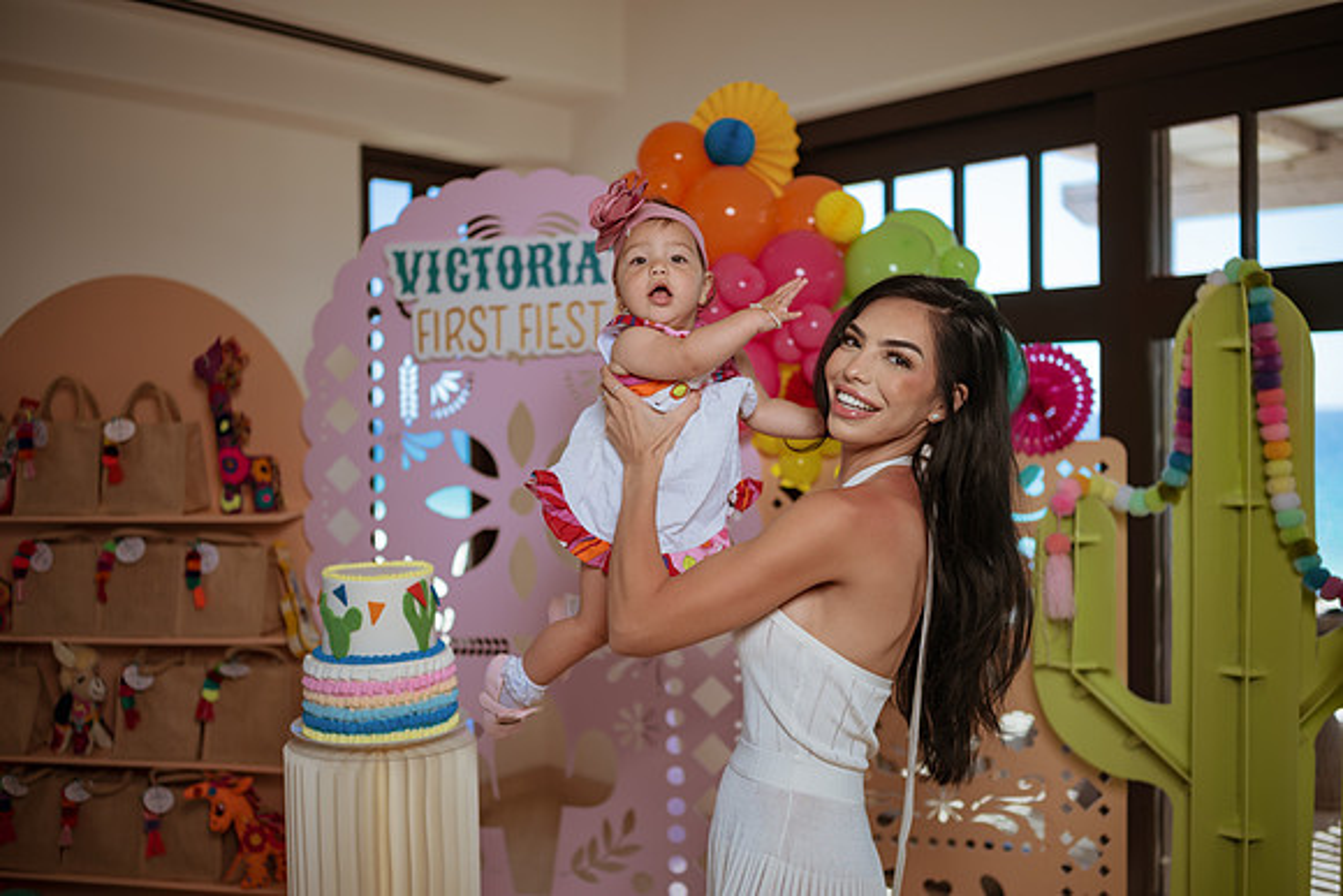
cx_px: 672
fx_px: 1306
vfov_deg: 37.9
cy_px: 448
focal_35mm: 35
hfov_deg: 54.4
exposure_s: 1/1250
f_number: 1.8
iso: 160
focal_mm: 35
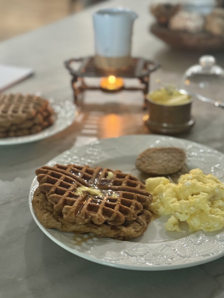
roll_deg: +1.4
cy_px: 149
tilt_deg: -28.2
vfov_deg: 39.7
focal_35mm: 48
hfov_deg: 30.3
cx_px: 112
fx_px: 414
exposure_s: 1/30
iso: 640
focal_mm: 6.76
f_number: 1.78
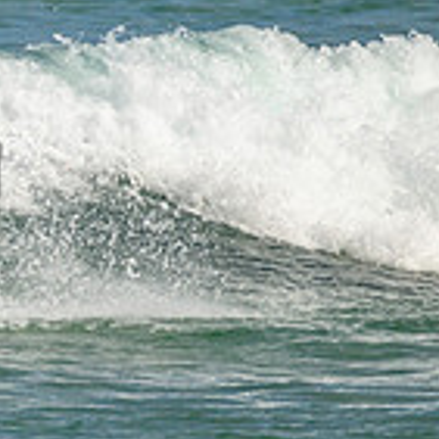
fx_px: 40203
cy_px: 126
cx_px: -327
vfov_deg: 0.6
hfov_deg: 0.6
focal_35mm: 2802
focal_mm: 800
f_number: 11
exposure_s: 1/2000
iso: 900
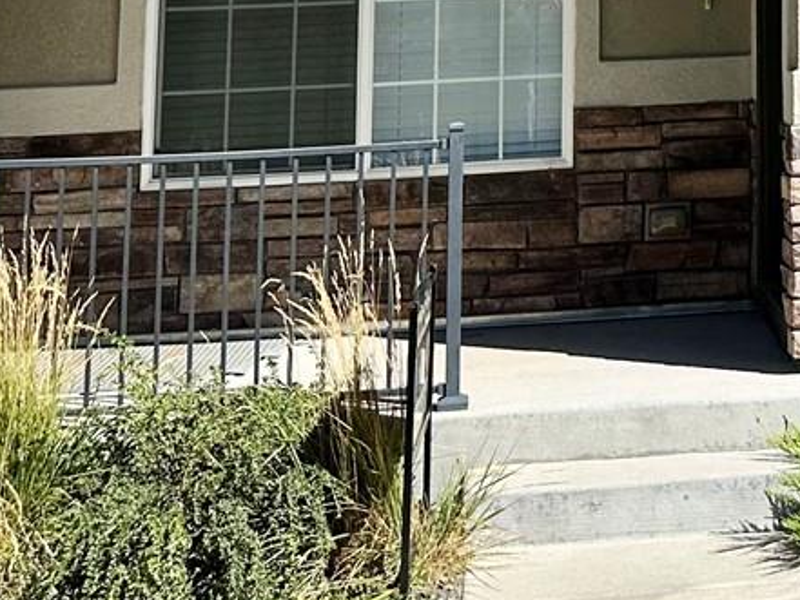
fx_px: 2011
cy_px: -440
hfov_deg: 21.3
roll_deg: +1.1
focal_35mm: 87
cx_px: 882
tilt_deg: +12.5
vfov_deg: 15.0
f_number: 1.78
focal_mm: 6.86
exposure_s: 1/5263
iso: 80
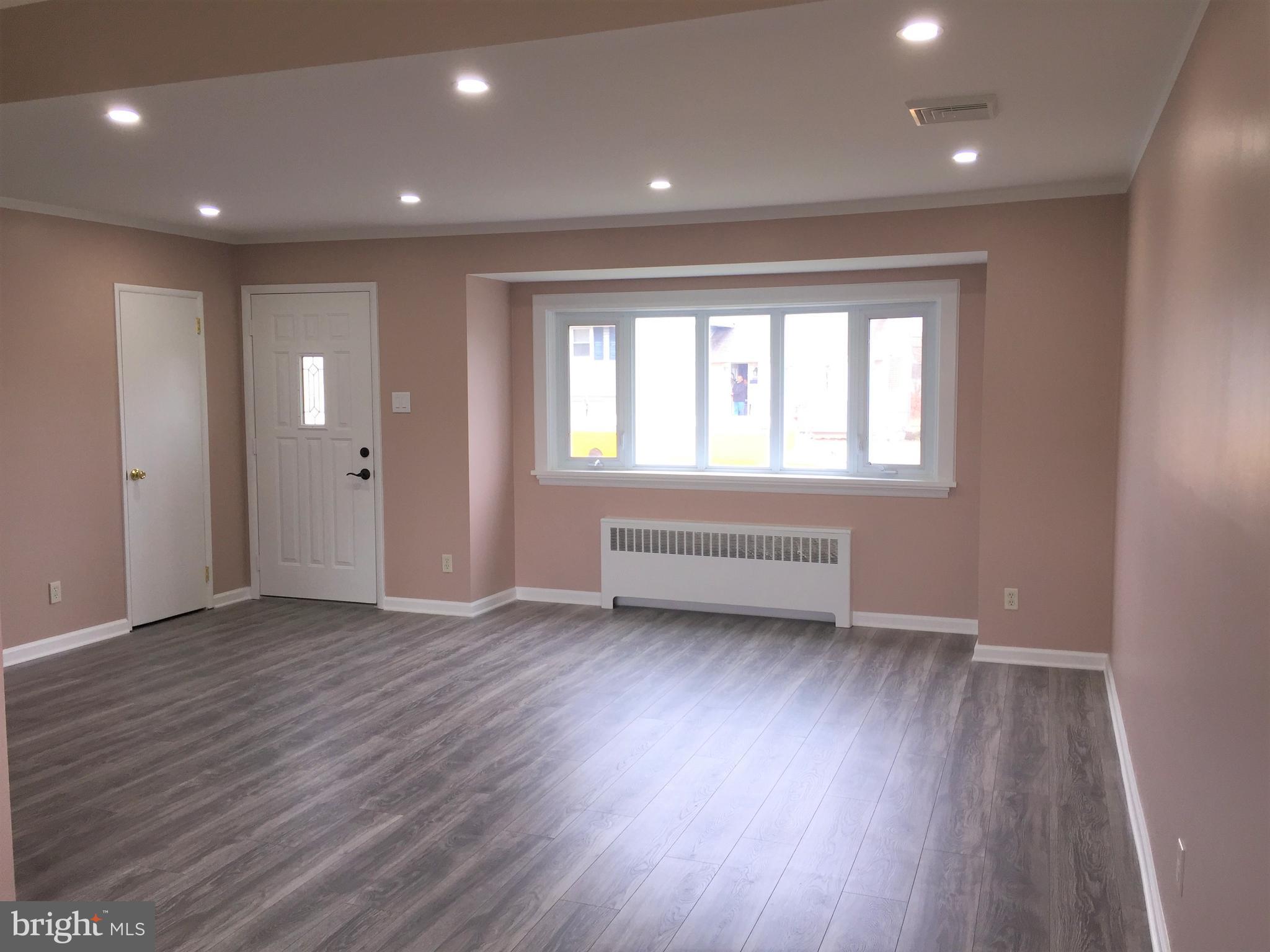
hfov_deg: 61.7
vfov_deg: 48.2
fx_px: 1064
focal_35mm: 29
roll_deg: -0.9
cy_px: 476
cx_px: 635
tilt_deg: -5.4
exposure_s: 1/60
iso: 50
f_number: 2.2
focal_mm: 4.15
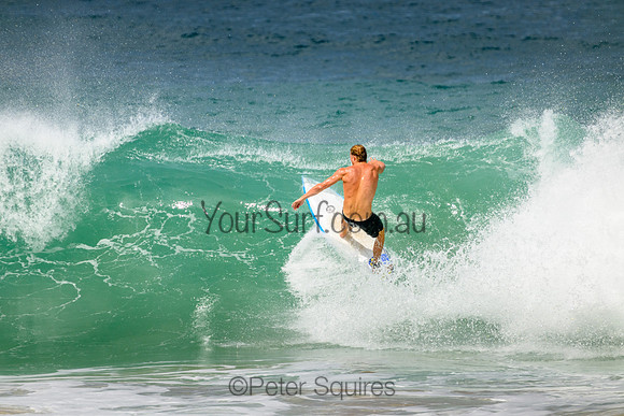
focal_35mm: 800
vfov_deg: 1.7
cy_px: 208
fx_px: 13869
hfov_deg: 2.6
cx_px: 312
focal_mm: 800
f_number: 11
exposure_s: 1/2000
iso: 720
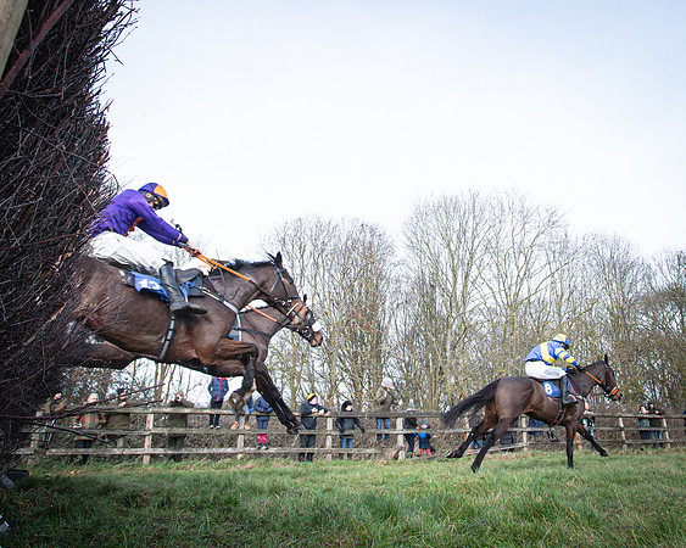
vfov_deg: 49.3
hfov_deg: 60.2
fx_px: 586
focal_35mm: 29
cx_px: 407
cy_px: 186
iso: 2000
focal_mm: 19
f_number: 8
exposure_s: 1/1000
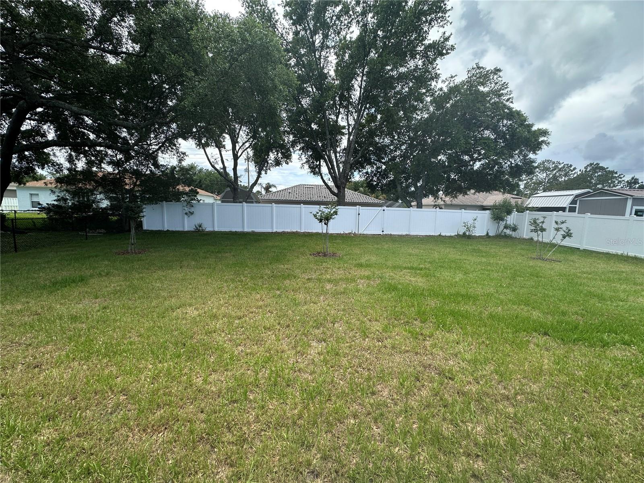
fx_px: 260
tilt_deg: -6.9
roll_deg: -1.9
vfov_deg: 85.7
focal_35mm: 14
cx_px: 322
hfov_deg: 102.1
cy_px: 242
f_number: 2.2
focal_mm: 2.22
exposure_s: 1/903
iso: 40
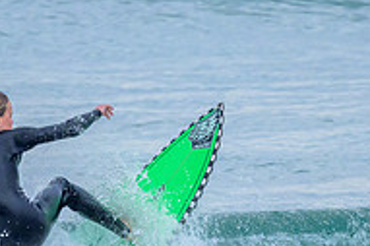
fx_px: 34277
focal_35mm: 3338
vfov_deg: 0.4
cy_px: 259
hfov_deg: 0.6
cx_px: 117
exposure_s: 1/1600
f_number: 6.3
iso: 1800
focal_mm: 800
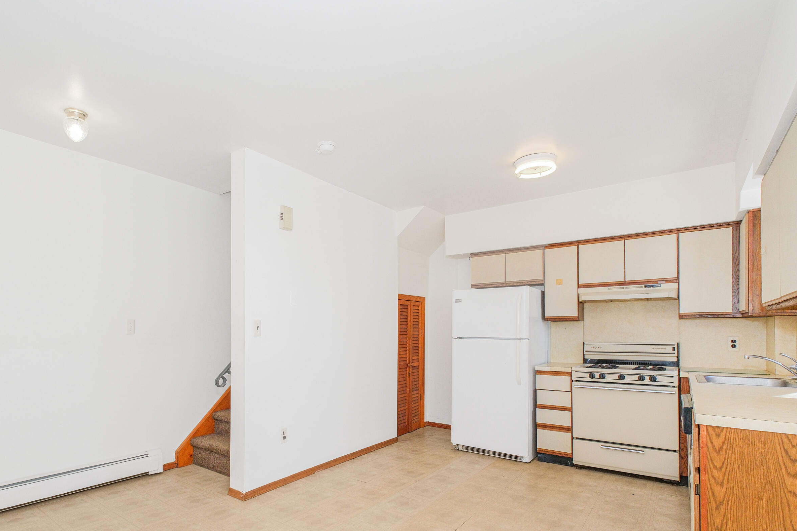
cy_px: 333
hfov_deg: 86.5
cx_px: 347
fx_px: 421
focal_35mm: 19
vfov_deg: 63.6
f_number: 7.1
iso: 1000
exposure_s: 1/80
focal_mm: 10
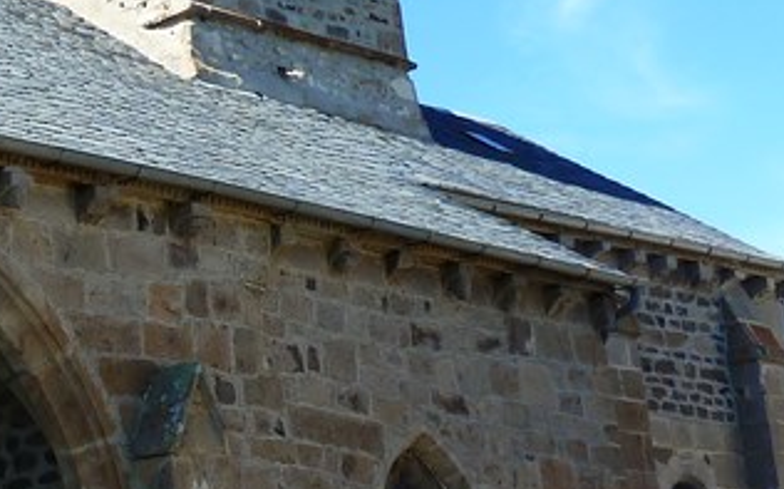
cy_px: 246
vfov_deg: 15.2
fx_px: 1836
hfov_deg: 21.2
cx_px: -315
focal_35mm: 86
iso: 80
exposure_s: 1/200
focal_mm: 4.1
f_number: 4
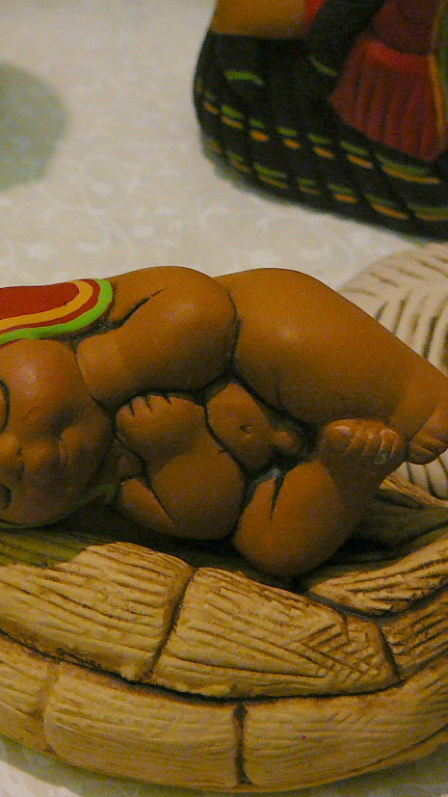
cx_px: 77
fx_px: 1246
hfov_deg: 20.1
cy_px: 444
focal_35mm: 59
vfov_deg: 35.4
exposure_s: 1/50
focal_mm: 5.2
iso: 200
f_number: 2.8
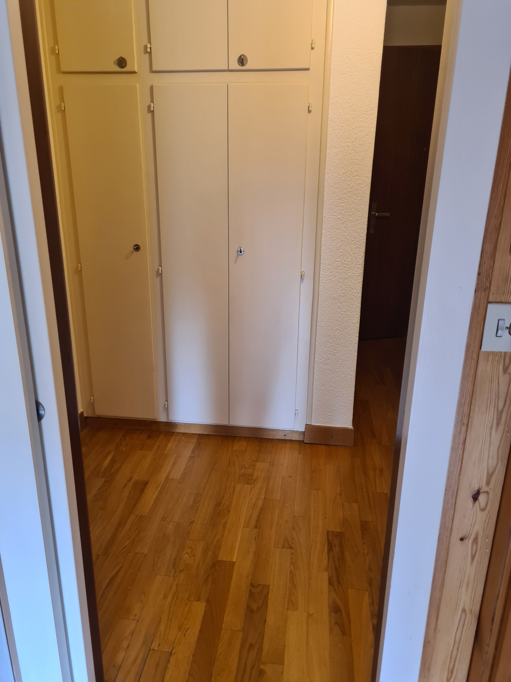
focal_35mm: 26
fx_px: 512
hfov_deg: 53.1
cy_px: 341
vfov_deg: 67.3
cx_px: 256
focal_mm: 5.4
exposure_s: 1/50
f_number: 1.8
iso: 320
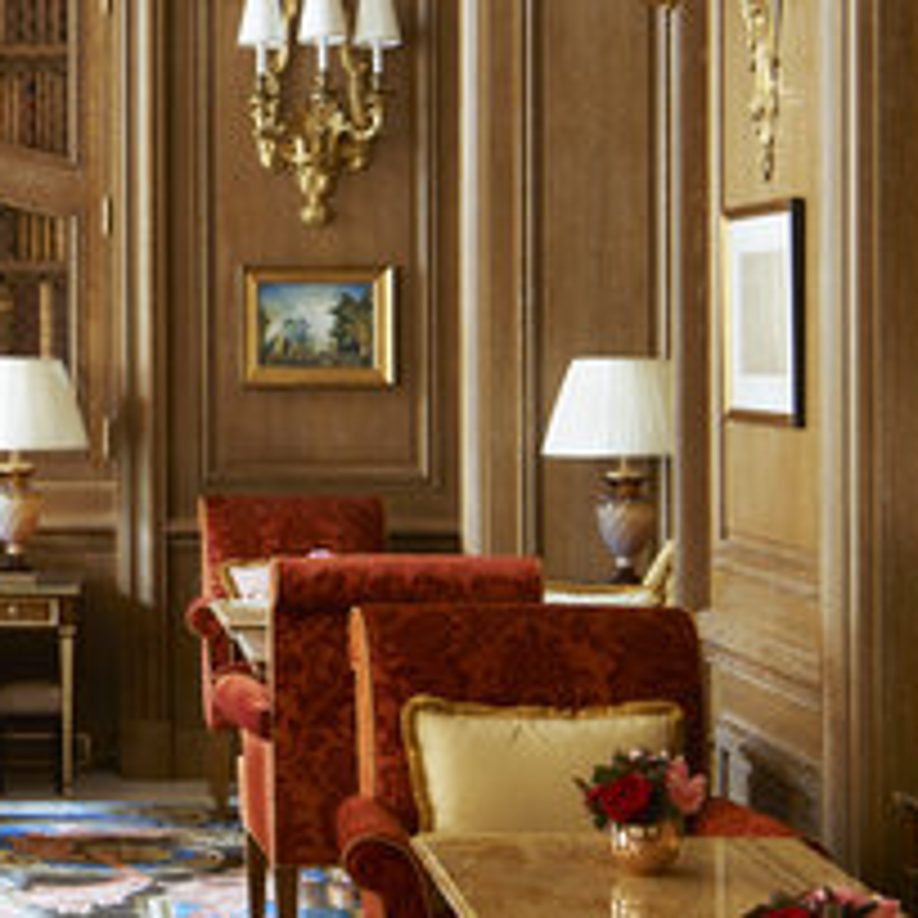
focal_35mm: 100
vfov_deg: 17.4
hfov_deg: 16.8
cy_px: 360
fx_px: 3000
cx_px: -130
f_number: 14
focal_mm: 50
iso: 100
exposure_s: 10
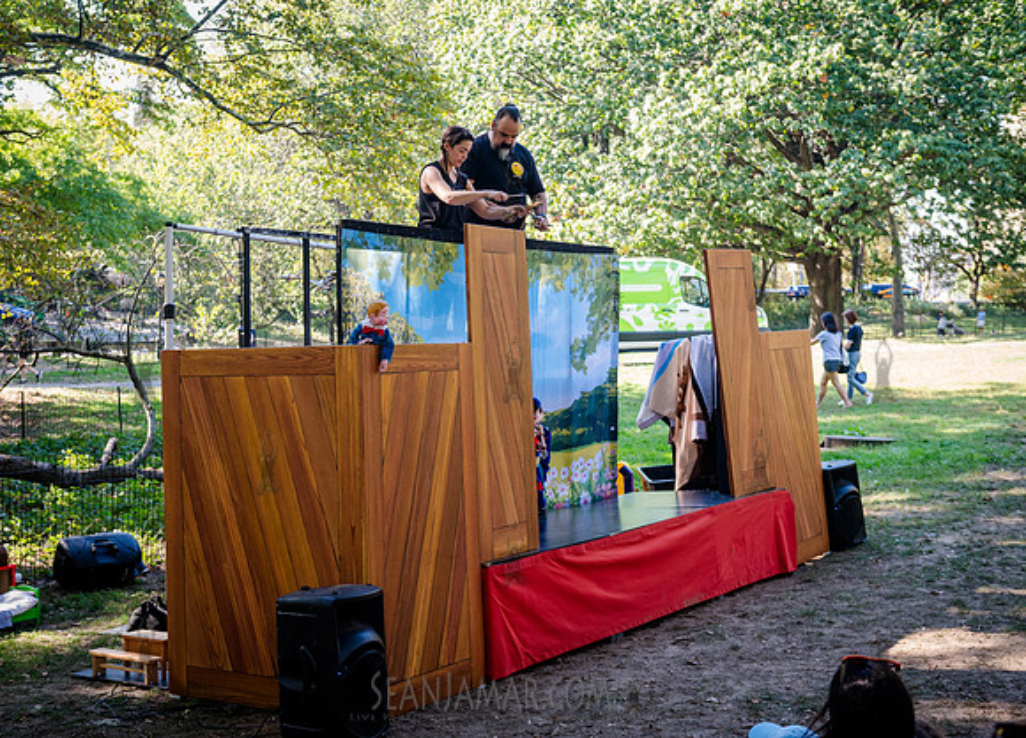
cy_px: 352
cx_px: 445
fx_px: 1433
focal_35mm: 49
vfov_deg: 28.9
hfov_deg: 39.3
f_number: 4.5
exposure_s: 1/400
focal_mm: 44
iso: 1000
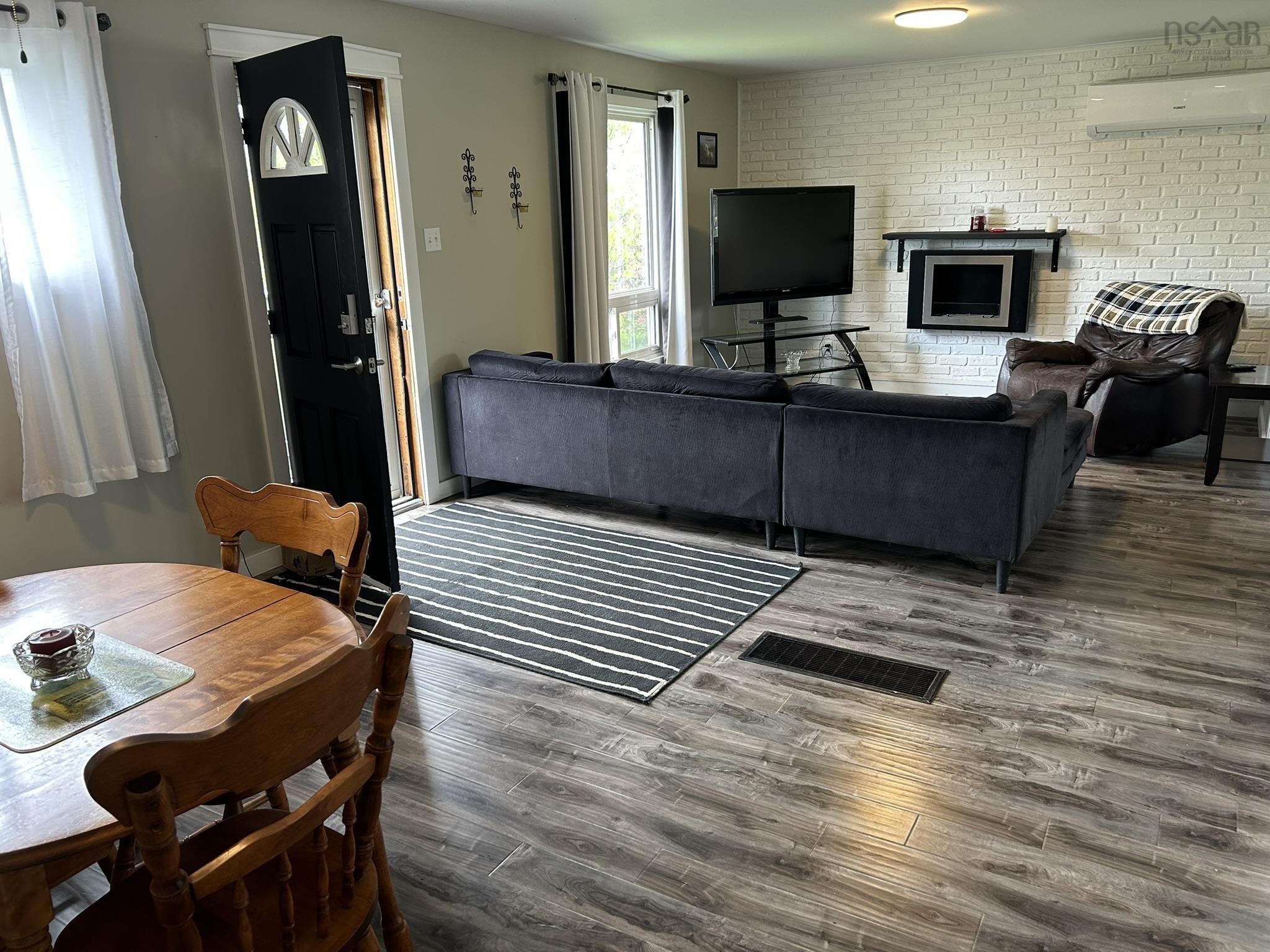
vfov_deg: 53.1
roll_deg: +2.4
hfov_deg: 67.3
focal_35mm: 26
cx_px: 635
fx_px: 954
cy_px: 476
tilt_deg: -16.2
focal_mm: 5.7
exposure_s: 1/60
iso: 80
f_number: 1.5
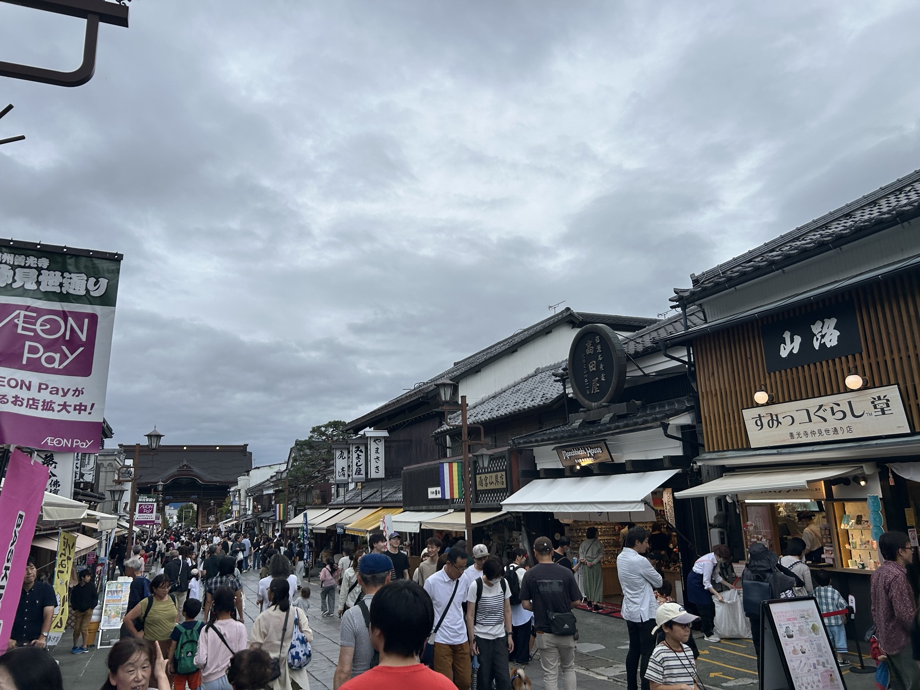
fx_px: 691
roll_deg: +2.4
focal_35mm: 26
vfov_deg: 53.1
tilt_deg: +12.8
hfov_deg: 67.3
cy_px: 345
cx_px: 460
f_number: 1.5
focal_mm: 5.7
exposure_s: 1/2841
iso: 50
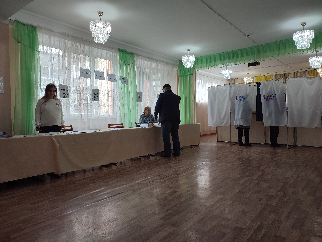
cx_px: 161
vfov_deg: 54.9
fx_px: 233
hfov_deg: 69.4
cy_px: 121
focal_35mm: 25
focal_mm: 6.04
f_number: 1.9
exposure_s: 1/120
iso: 80
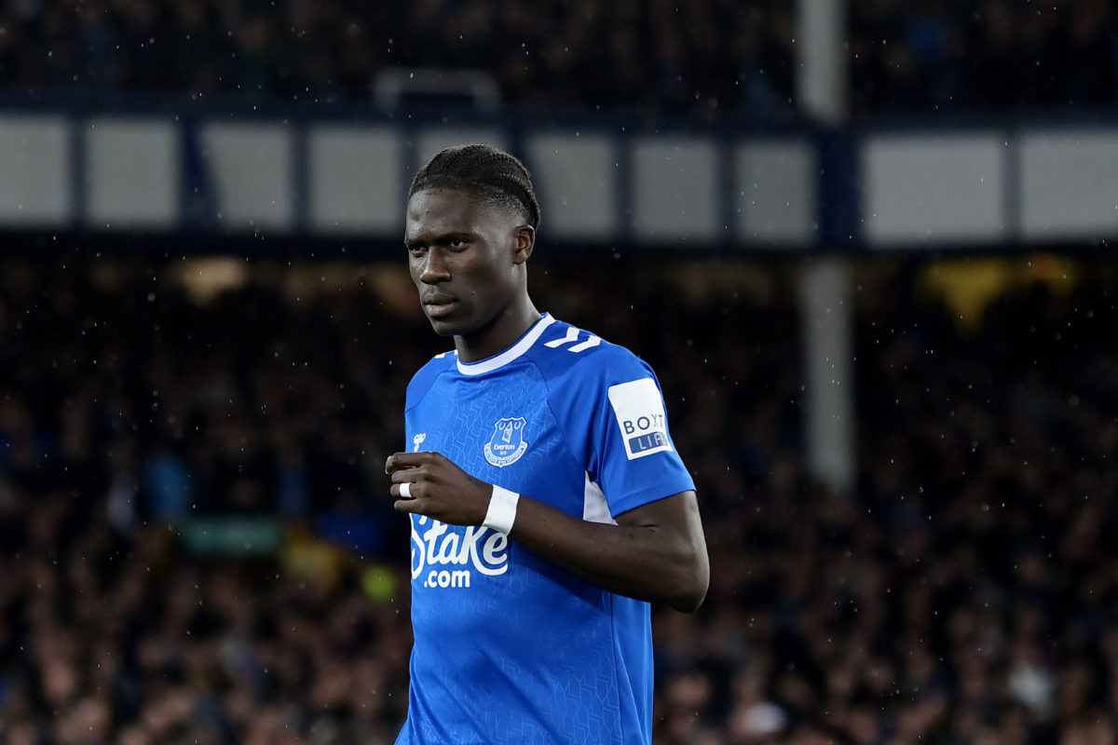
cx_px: 559
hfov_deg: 14.7
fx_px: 4347
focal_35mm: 140
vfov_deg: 9.8
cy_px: 372
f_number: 2.8
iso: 1600
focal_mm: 140
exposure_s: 1/1250
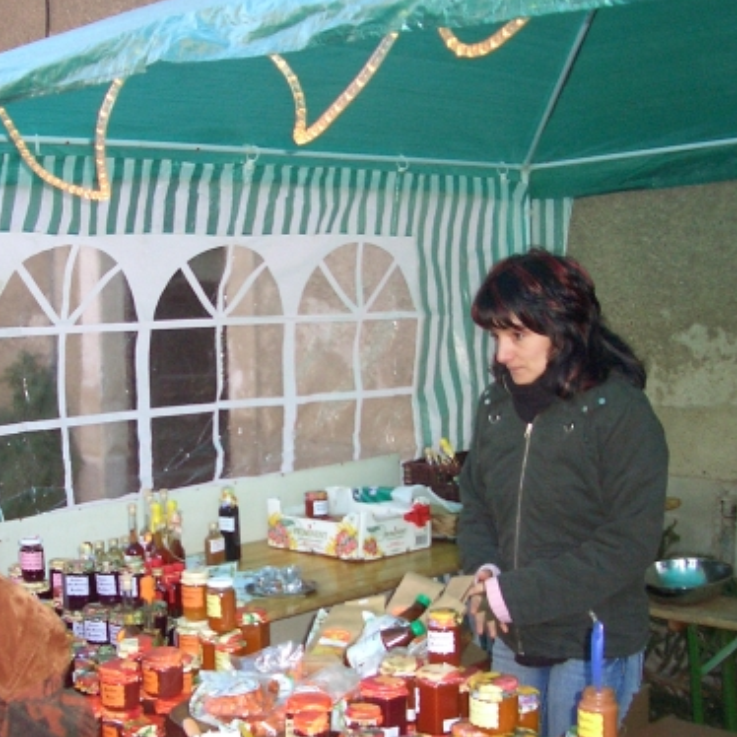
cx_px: 278
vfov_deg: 32.1
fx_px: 1277
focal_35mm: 53
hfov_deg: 32.1
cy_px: 453
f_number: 2.6
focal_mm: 5.8
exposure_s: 1/320
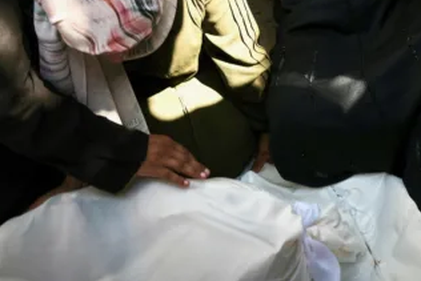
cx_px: 326
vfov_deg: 30.3
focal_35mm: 38
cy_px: -49
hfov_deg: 48.3
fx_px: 445
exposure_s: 1/320
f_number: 2.8
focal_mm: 16
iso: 64
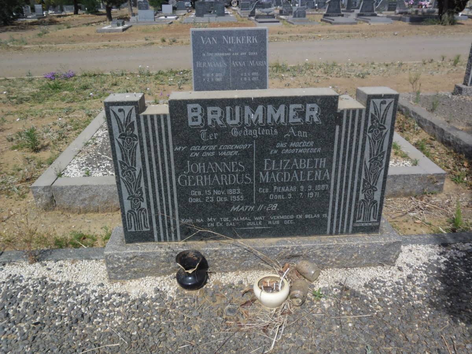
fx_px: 368
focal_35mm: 27
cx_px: 236
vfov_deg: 51.4
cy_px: 177
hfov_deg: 65.3
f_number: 9
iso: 80
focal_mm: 4.9
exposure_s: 1/197
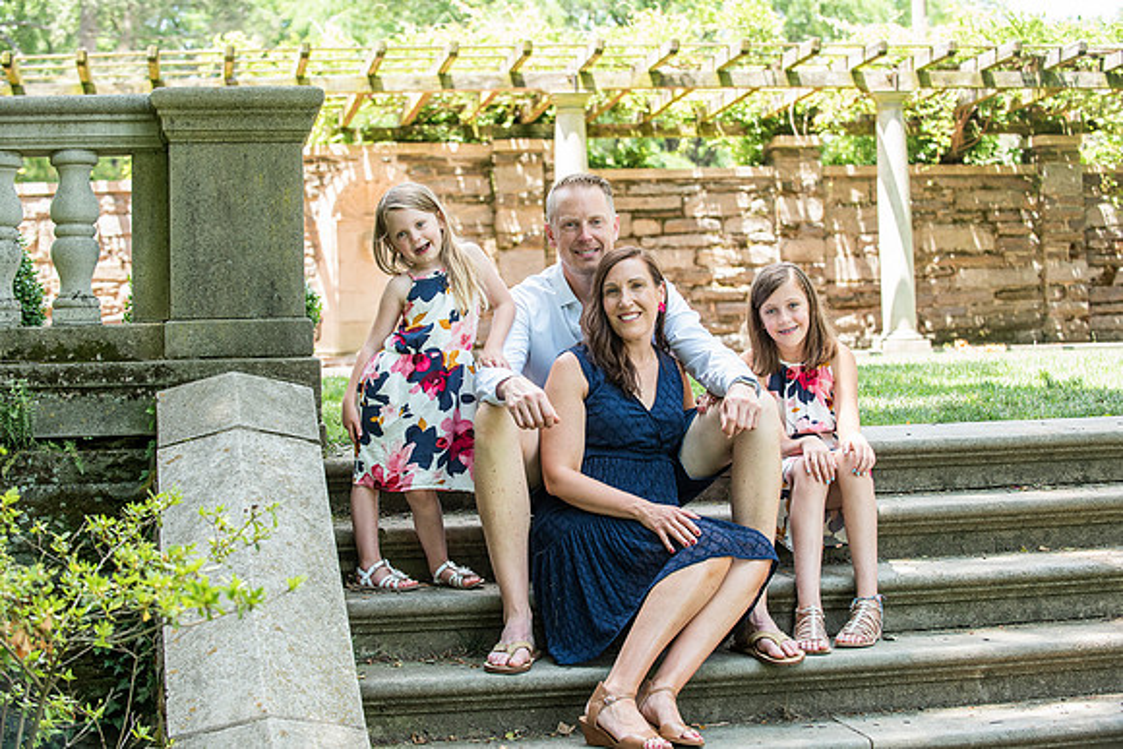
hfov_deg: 28.8
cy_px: 374
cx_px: 562
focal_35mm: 70
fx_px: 2184
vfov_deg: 19.5
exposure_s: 1/320
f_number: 5
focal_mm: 70
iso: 800
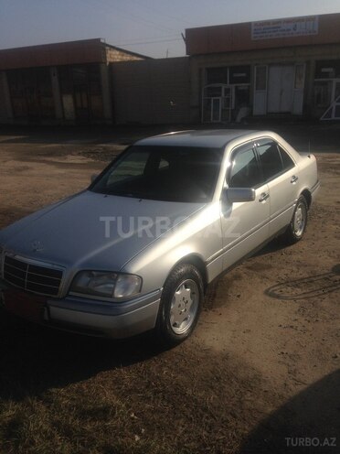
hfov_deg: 42.9
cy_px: 227
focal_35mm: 33
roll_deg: +3.0
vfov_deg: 55.4
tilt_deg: -16.7
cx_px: 170
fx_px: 432
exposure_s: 1/3390
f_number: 2.4
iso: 50
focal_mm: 4.12
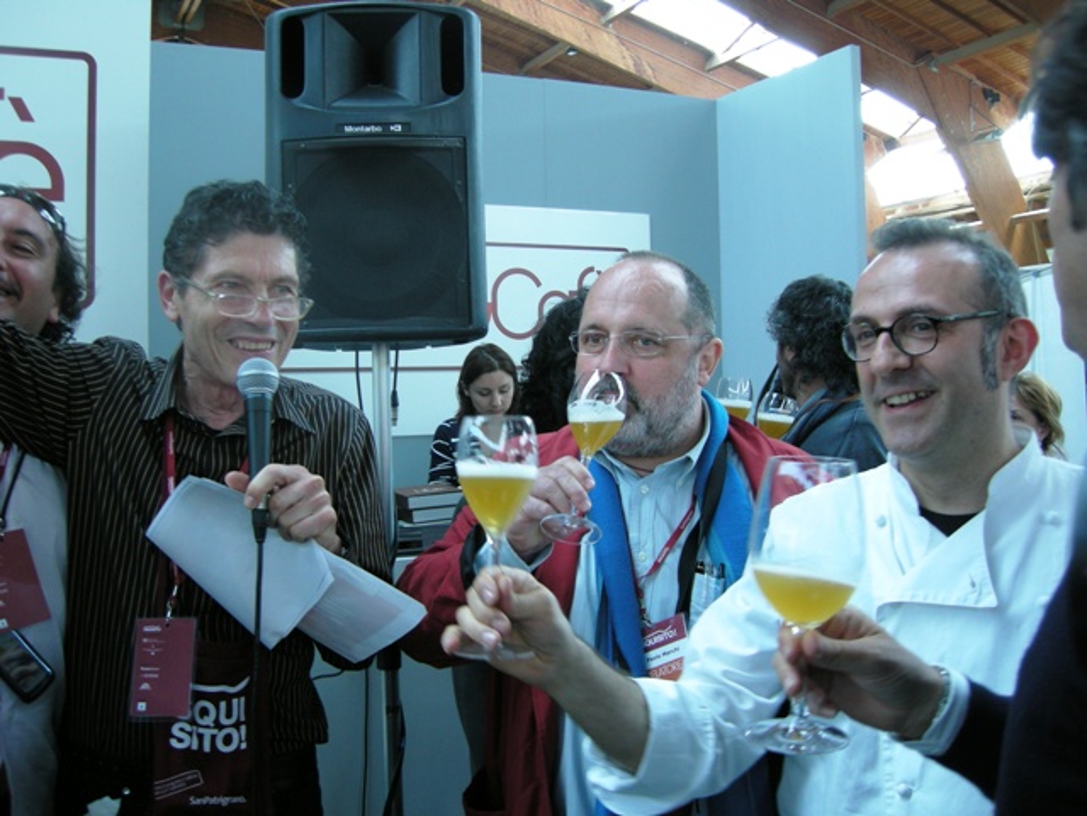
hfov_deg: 51.4
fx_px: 1130
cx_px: 544
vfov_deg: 39.7
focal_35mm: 36
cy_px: 408
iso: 117
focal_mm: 7.5
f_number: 2.7
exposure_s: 1/55.3
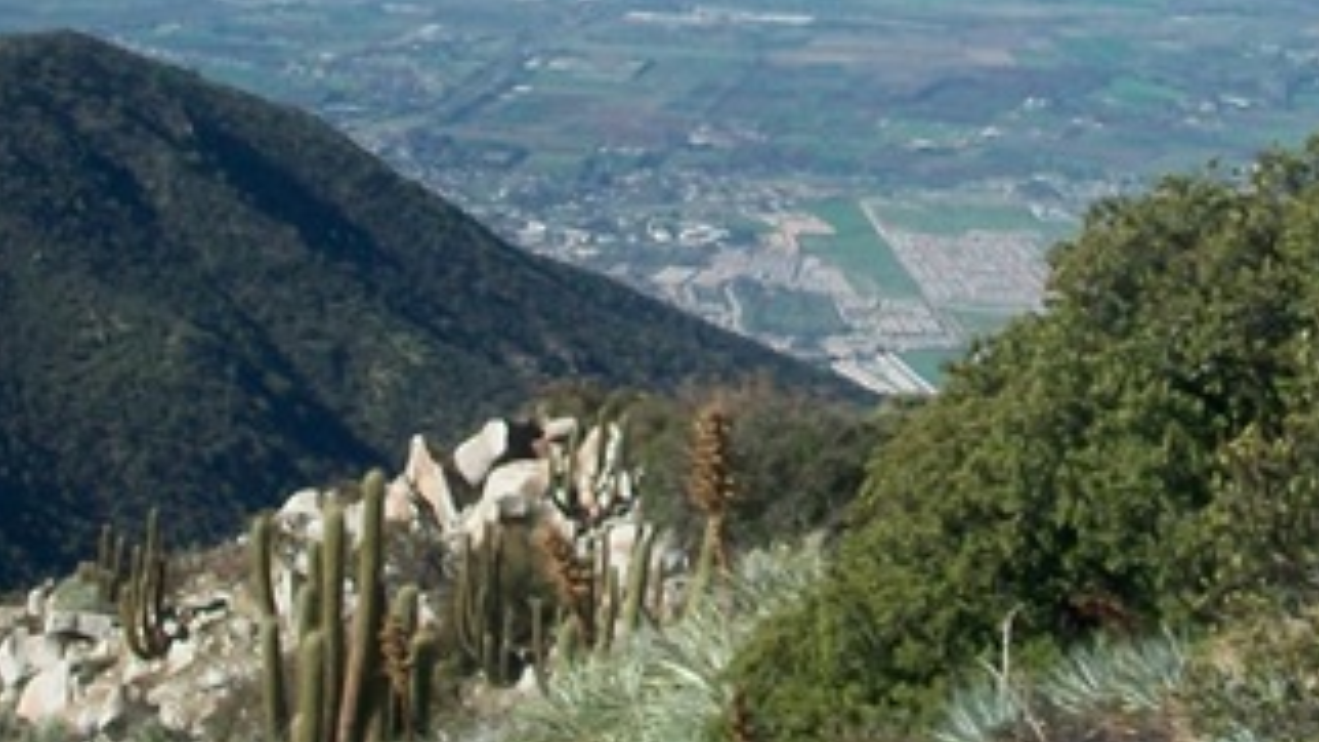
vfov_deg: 12.9
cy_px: -57
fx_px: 3217
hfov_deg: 23.1
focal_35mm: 92
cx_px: 840
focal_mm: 5.7
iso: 80
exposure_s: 1/400
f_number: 5.5
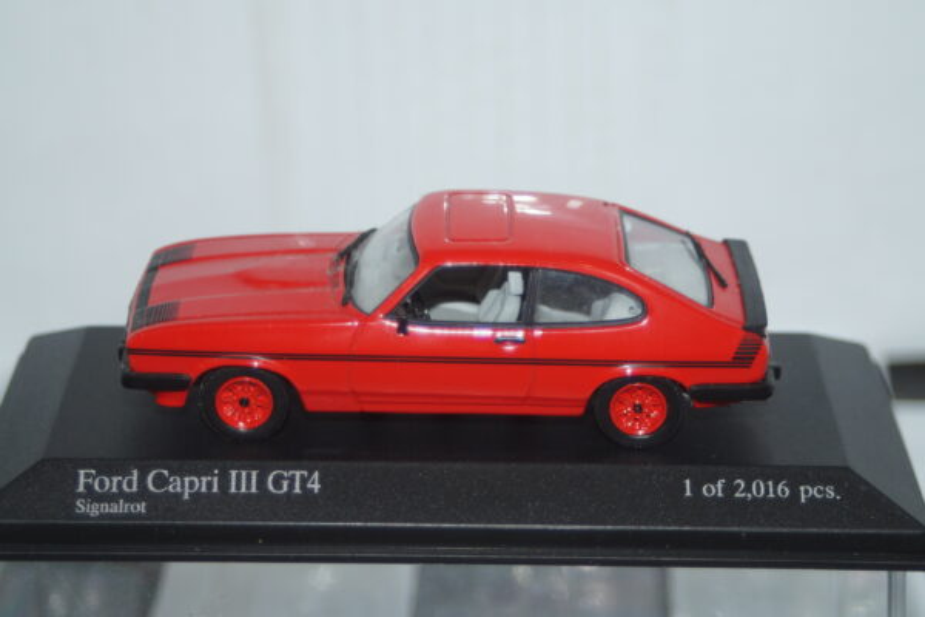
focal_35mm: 90
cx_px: 462
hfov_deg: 22.6
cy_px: 308
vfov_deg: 15.2
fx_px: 2312
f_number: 5.6
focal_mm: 60
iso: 400
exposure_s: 1/125
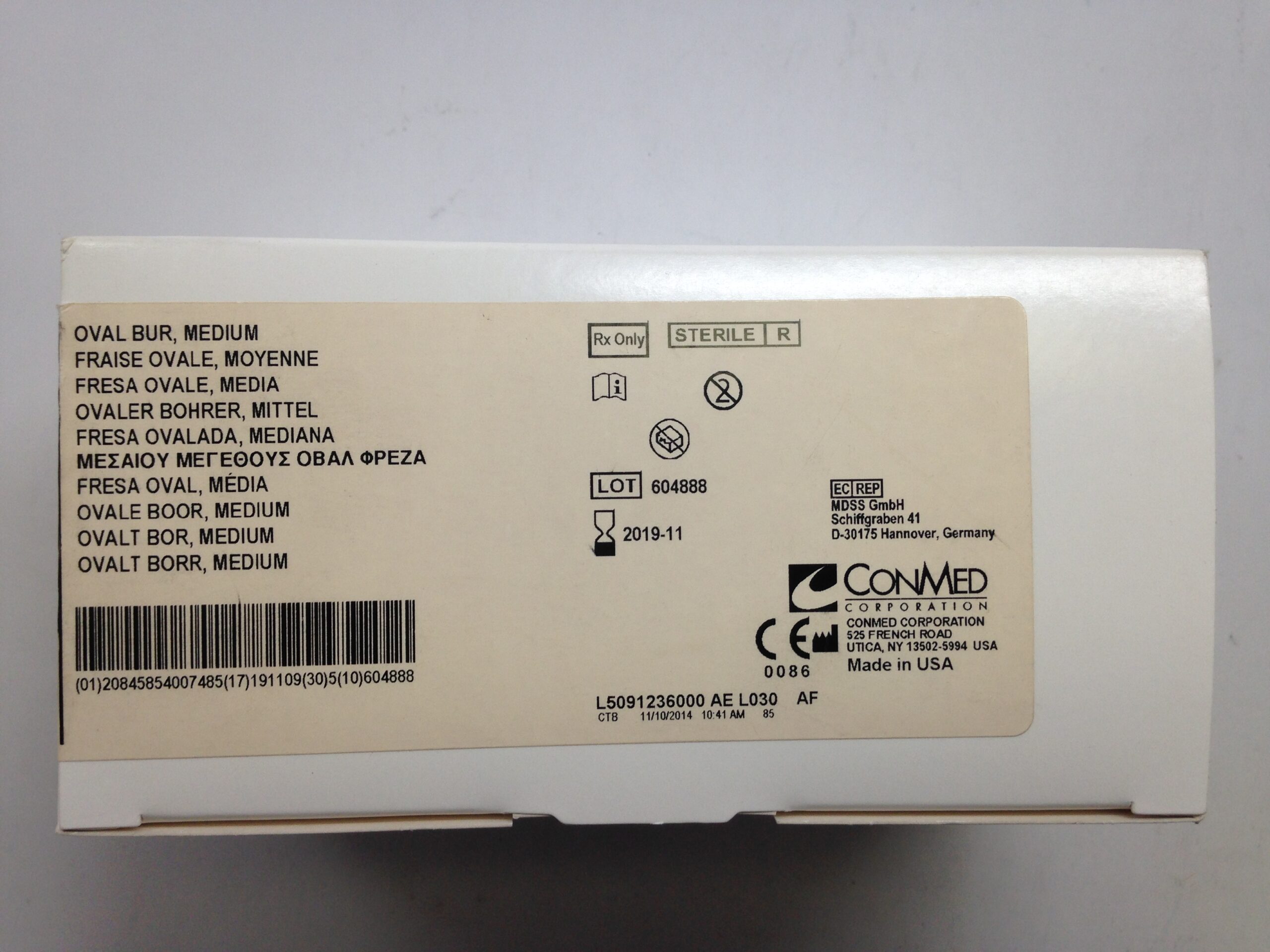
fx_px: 1211
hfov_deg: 55.4
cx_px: 635
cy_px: 476
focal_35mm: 33
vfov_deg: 42.9
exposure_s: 1/60
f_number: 2.4
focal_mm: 4.12
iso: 50
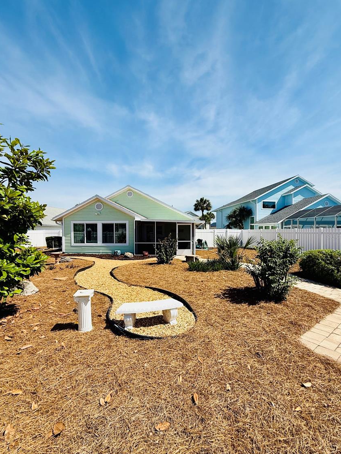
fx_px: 197
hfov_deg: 81.7
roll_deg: -0.4
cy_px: 236
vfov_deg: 98.1
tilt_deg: -0.2
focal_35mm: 15
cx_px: 172
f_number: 2.2
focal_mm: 2.22
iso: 50
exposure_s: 1/2976
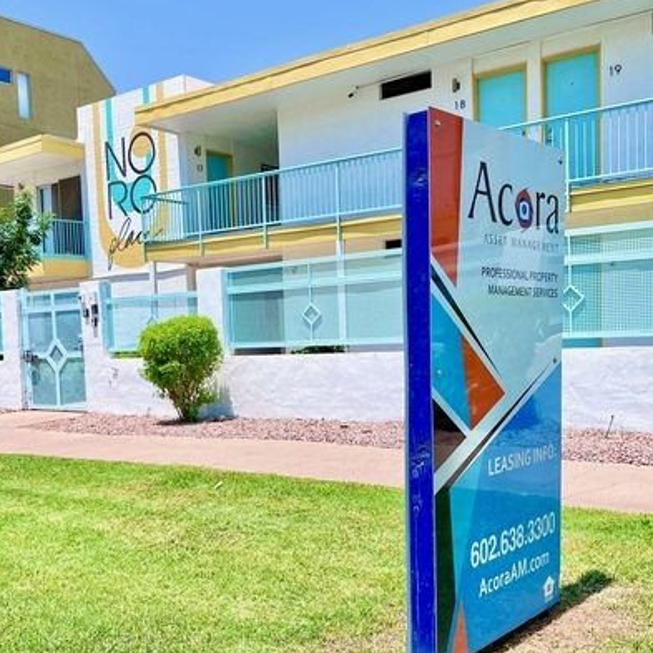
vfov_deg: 42.7
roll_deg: +3.0
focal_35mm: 39
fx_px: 832
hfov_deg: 42.6
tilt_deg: -3.6
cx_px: 250
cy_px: 381
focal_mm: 5.1
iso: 50
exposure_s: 1/2899
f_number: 1.6
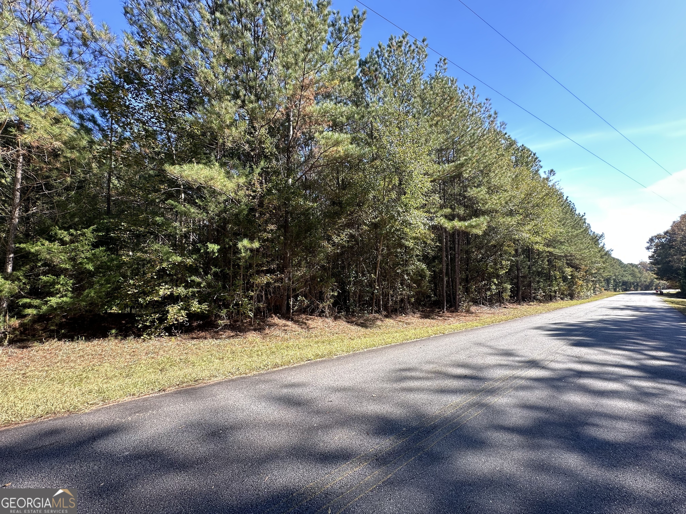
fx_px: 277
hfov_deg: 102.1
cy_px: 257
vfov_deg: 85.7
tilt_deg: +5.5
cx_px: 343
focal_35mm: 14
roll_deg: +0.3
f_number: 2.2
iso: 40
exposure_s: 1/183
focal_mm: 2.22
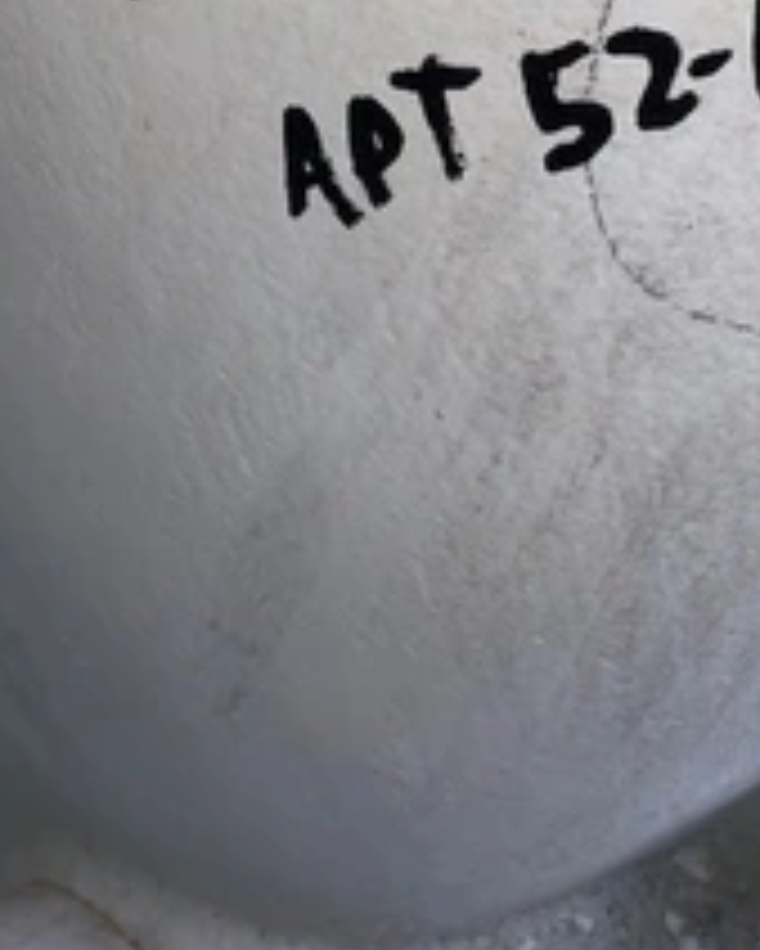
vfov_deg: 36.1
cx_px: 472
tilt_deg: -15.6
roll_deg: -0.9
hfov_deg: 31.3
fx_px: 1349
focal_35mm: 48
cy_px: 72
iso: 25
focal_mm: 4.25
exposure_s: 1/437
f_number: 1.8
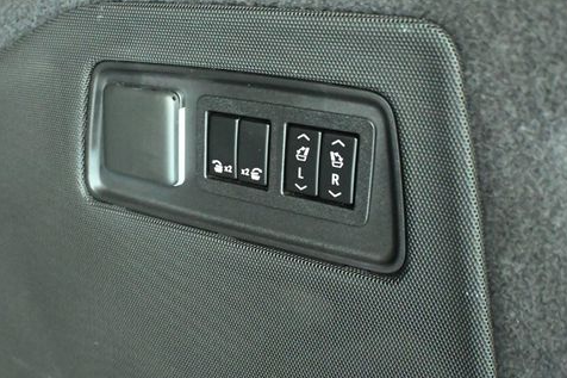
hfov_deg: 45.0
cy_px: 155
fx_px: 682
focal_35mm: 43
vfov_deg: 30.9
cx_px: 247
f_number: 4
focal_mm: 21.5
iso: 12800
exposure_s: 1/4
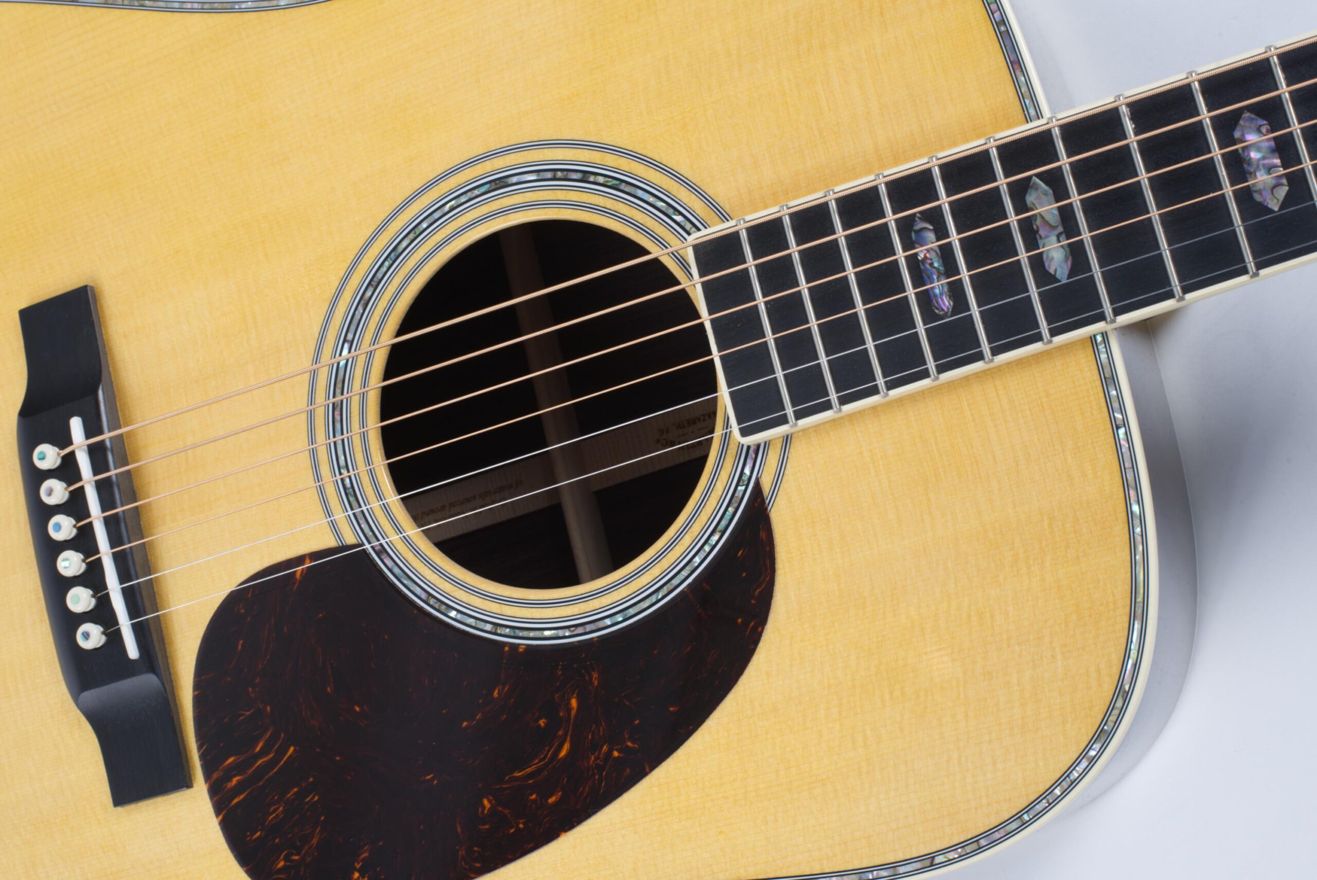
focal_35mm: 50
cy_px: 440
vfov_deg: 27.0
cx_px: 658
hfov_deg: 39.6
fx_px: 1830
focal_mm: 50
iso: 100
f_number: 16
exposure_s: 1/80
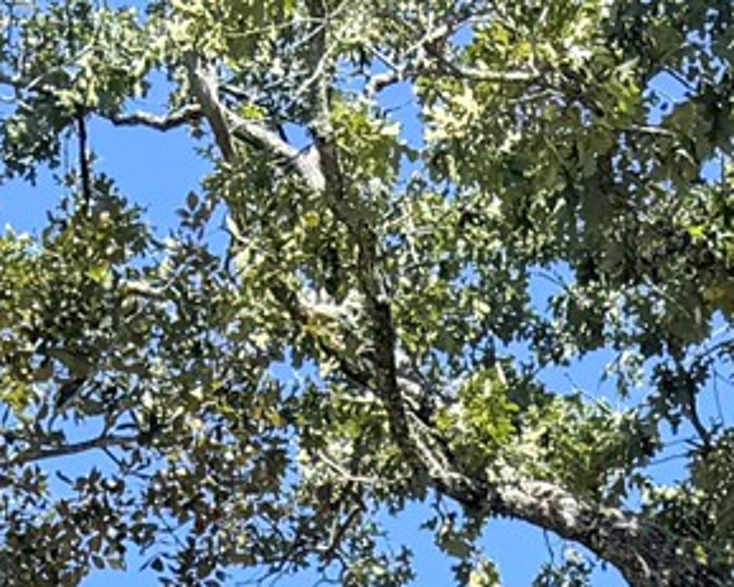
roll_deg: +0.2
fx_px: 3605
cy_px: 1799
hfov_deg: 11.6
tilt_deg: +9.0
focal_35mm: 166
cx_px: 183
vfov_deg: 7.9
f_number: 1.78
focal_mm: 6.76
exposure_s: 1/1855
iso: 80
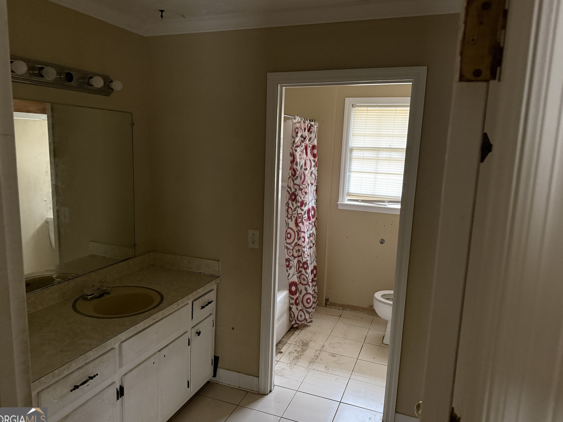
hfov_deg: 69.4
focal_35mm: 25
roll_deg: -1.9
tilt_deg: -7.8
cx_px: 275
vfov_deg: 54.9
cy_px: 209
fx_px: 407
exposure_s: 1/37
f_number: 1.78
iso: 1000
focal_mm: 6.76
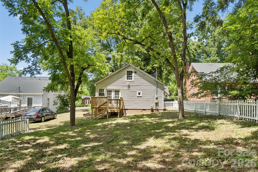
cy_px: 86
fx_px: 172
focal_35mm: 24
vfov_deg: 53.1
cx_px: 129
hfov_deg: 73.7
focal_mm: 16
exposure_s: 1/1000
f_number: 4
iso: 100
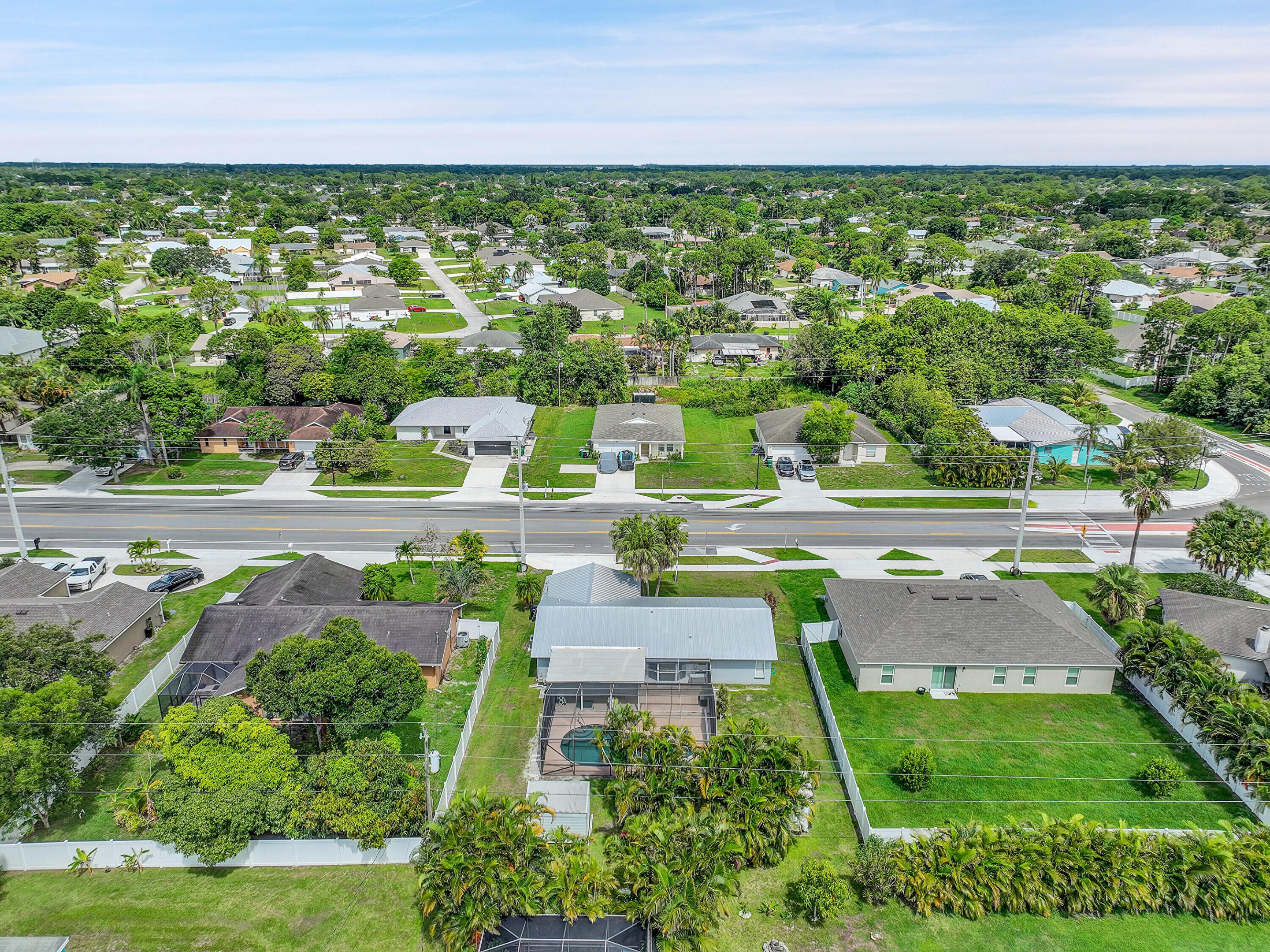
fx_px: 880
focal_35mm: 24
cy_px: 476
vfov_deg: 56.8
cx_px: 635
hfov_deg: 71.6
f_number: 2.8
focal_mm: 12.3
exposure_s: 1/2000
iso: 100
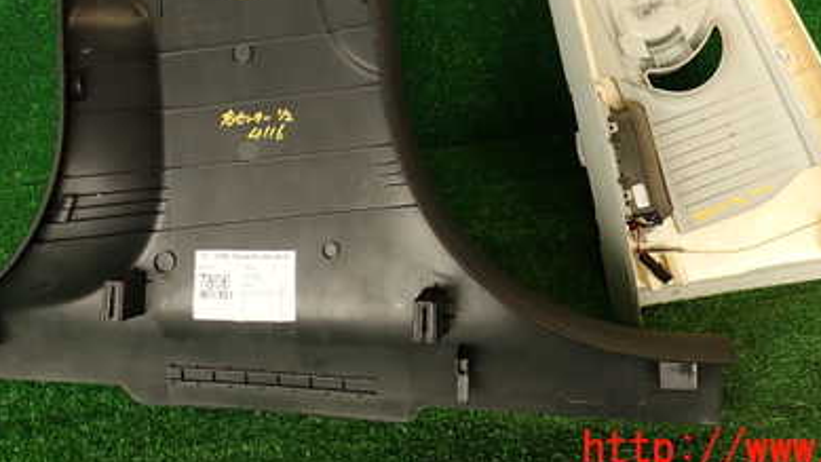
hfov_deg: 48.3
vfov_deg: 26.8
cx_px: 426
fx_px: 915
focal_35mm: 42
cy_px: 2
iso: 100
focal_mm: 4.5
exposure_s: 1/60
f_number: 2
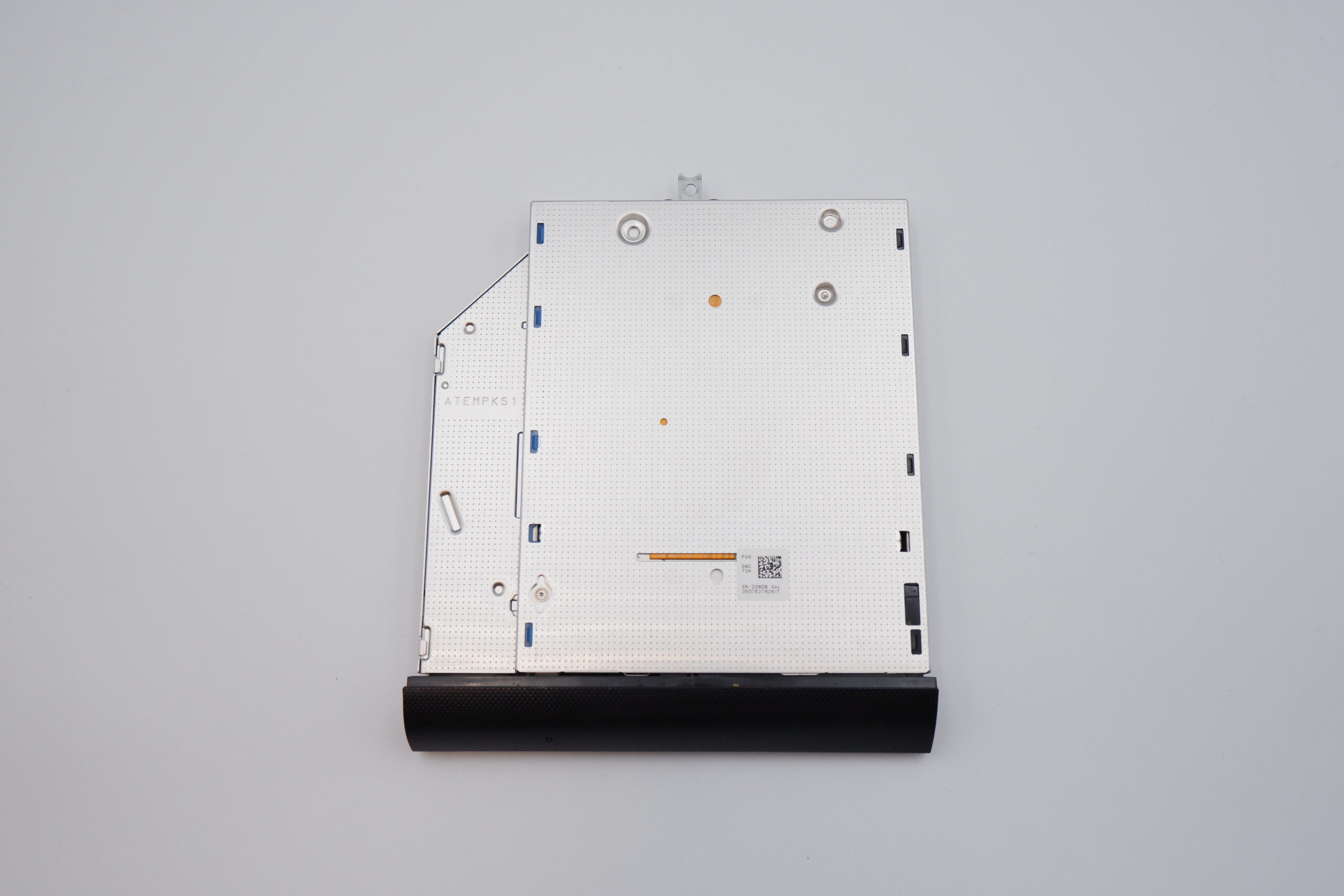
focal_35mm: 30
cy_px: 448
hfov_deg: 61.9
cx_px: 672
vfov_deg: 43.6
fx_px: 1120
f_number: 6.4
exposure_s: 1/400
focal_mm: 20.3
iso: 800
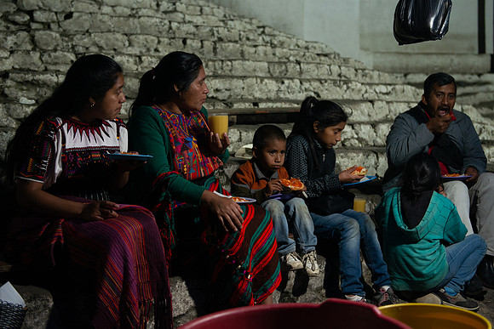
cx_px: 257
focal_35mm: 58
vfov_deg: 23.3
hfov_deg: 34.5
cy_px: 127
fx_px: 796
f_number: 2.8
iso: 1250
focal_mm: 44
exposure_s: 1/60
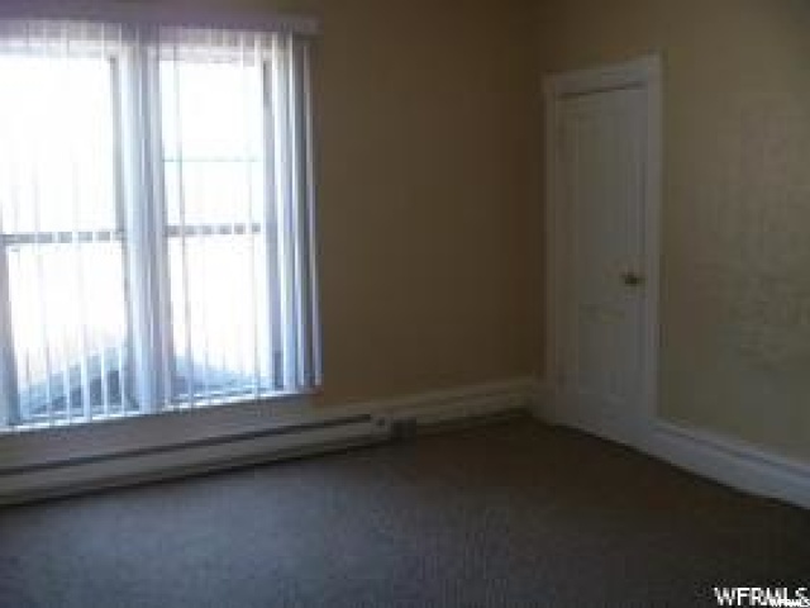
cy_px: 304
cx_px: 405
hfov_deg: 52.6
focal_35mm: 35
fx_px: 819
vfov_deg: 40.7
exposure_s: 1/30
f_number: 3.5
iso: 125
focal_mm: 6.3
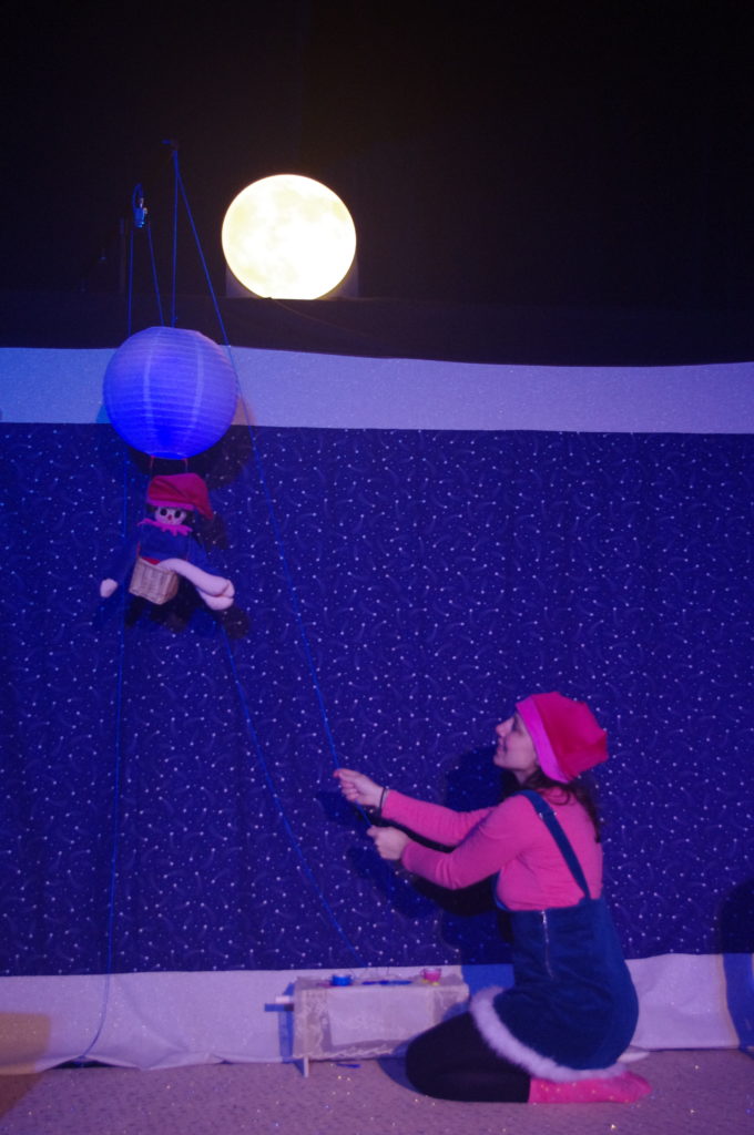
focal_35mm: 49
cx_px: 377
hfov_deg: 27.5
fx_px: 1543
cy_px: 568
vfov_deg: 40.4
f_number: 4
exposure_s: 1/60
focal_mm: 32.5
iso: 1600
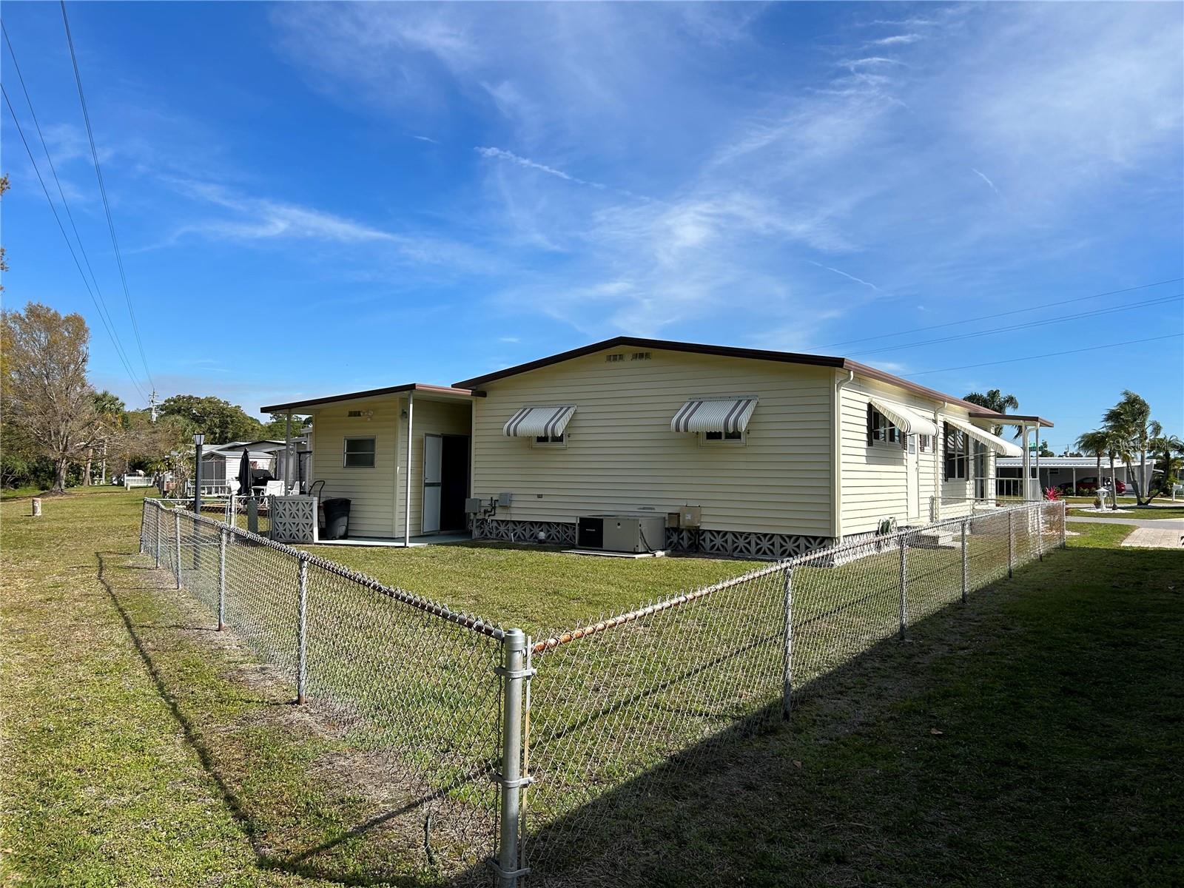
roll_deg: -0.5
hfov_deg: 67.3
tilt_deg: +2.3
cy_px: 444
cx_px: 592
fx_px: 889
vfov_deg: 53.1
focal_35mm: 26
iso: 50
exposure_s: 1/3968
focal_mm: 5.7
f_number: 1.5
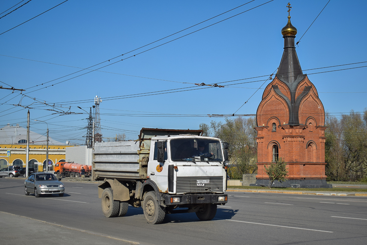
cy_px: 122
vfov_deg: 22.6
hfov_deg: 33.4
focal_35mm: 60
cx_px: 184
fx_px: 612
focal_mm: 40
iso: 200
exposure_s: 1/1600
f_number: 7.1
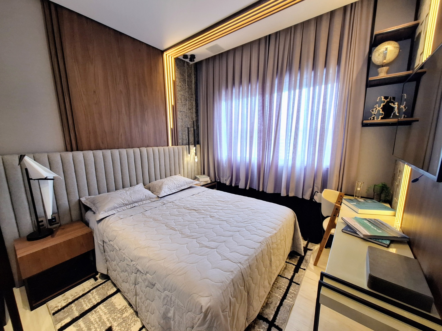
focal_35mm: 13
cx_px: 221
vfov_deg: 89.9
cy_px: 166
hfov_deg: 106.2
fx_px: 166
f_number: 2.2
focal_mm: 1.74
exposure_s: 1/50
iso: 40
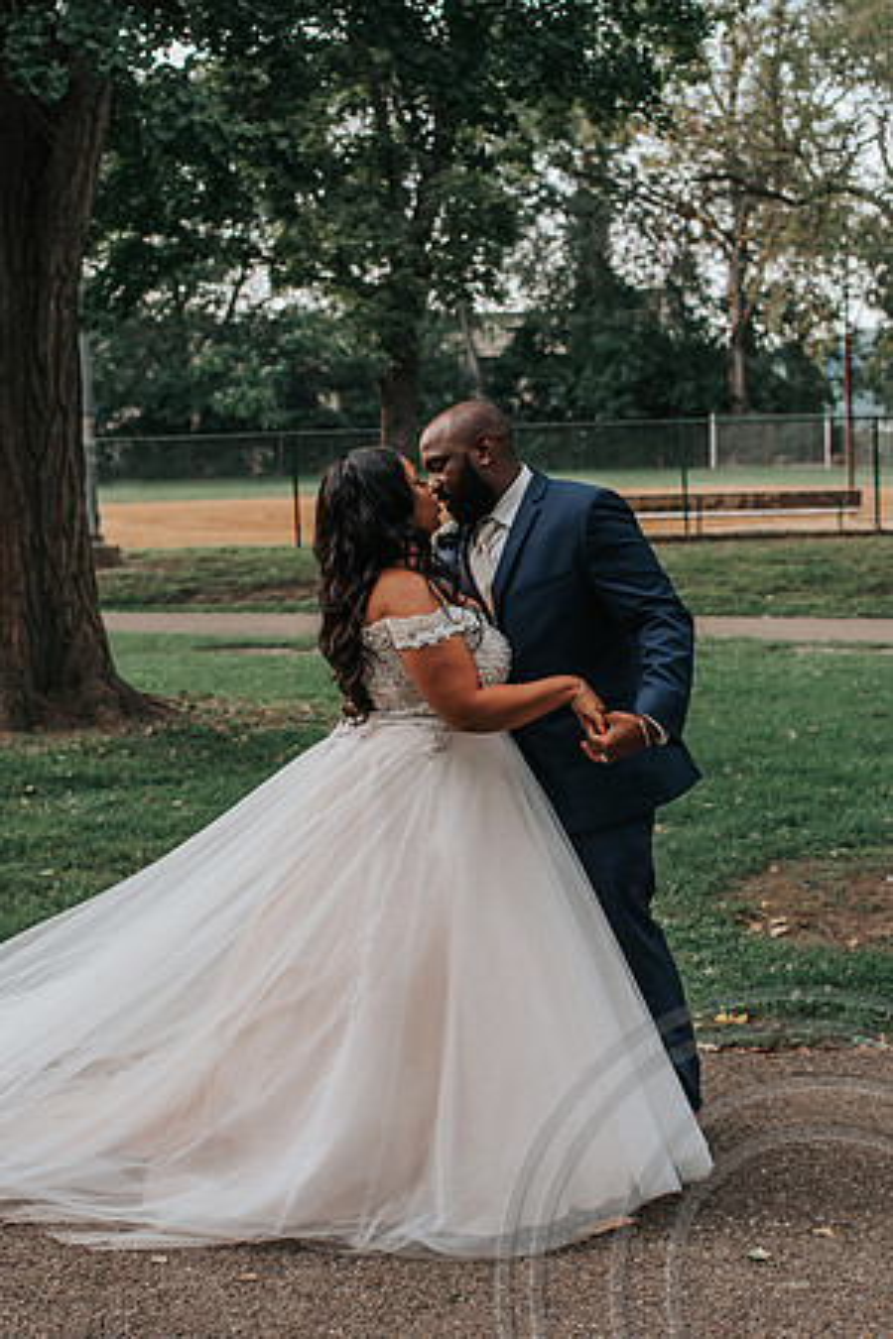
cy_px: 670
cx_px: 509
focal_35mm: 52
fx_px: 1952
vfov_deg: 37.9
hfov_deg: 25.7
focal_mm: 35
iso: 250
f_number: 2.8
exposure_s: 1/640
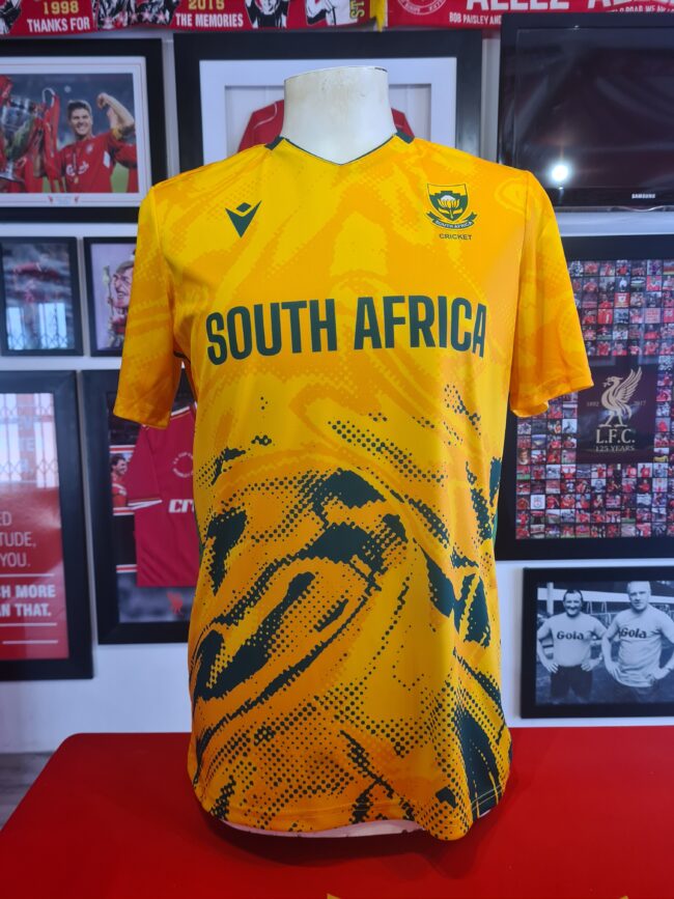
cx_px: 337
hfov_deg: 53.1
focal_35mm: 26
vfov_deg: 67.3
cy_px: 450
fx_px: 675
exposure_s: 1/100
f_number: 1.8
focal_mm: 5.4
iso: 100
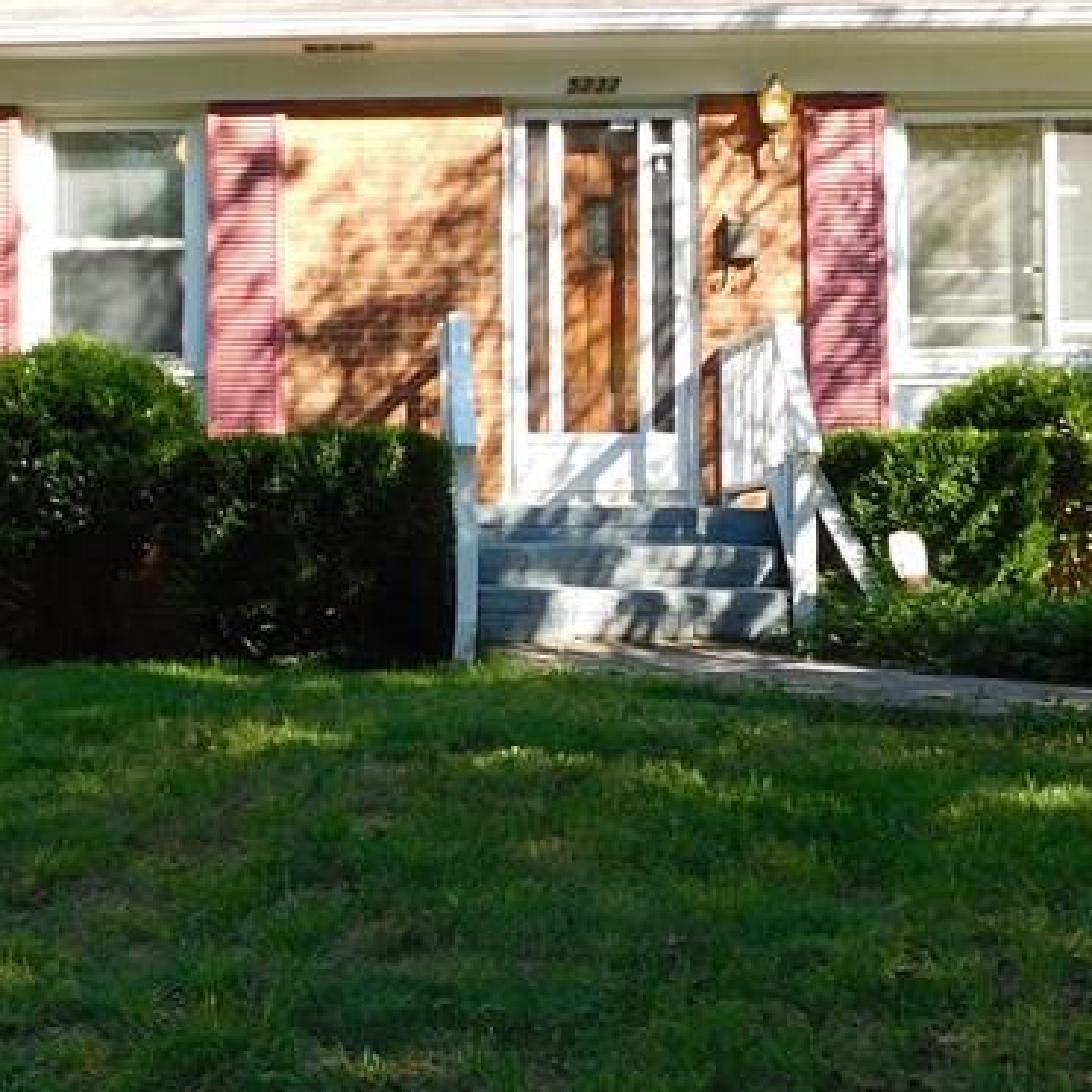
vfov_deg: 30.6
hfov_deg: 30.0
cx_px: 270
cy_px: 511
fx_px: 1999
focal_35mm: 56
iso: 125
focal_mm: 4
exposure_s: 1/320
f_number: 3
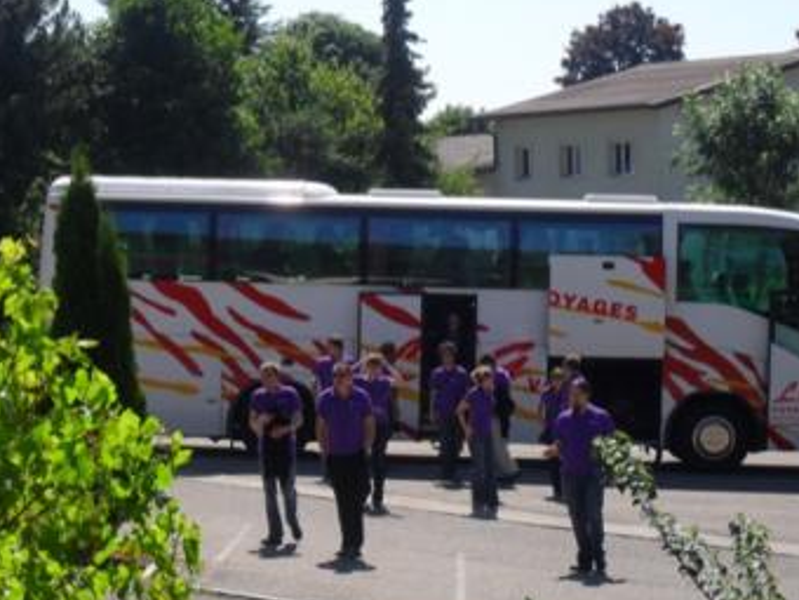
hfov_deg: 15.0
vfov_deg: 11.3
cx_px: 508
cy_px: 276
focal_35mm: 131
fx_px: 3024
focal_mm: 15.7
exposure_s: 1/500
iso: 100
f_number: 5.5
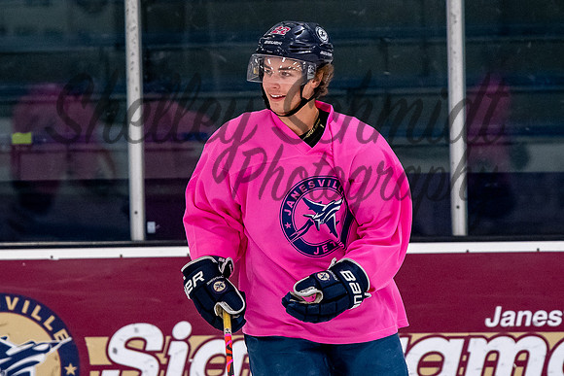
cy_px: 92
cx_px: 270
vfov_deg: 2.8
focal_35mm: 487
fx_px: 7636
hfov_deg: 4.2
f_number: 3.5
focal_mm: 200
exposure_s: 1/800
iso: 2000
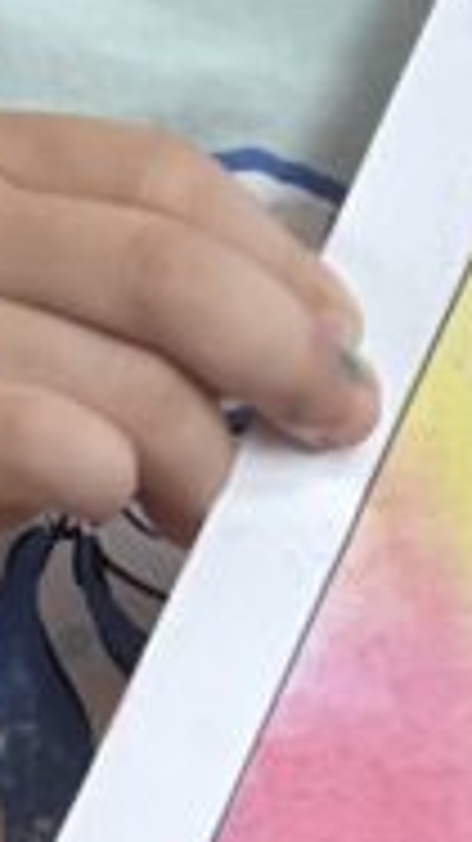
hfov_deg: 2.0
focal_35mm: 597
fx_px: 13301
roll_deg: -1.9
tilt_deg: -22.3
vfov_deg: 3.6
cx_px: 598
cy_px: -340
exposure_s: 1/33
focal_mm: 9
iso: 125
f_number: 2.8
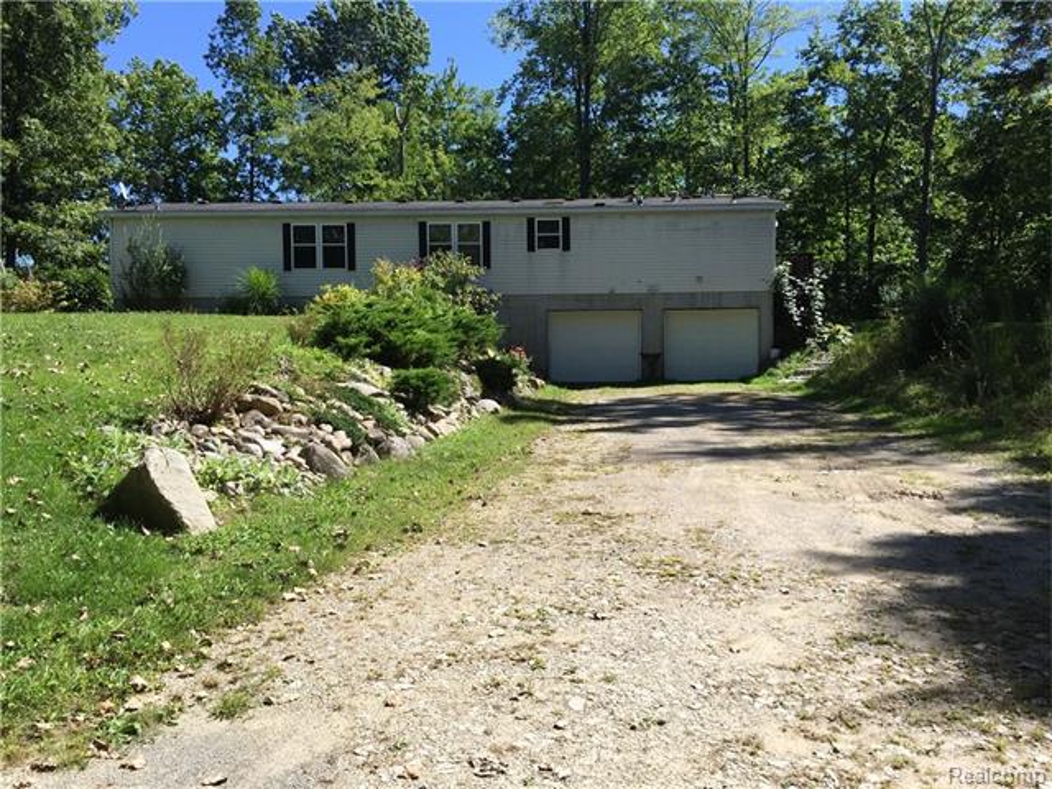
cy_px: 394
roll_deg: +0.1
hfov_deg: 61.7
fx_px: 881
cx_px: 526
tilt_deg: -3.8
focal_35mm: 29
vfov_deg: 48.2
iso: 32
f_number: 2.2
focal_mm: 4.15
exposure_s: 1/1364
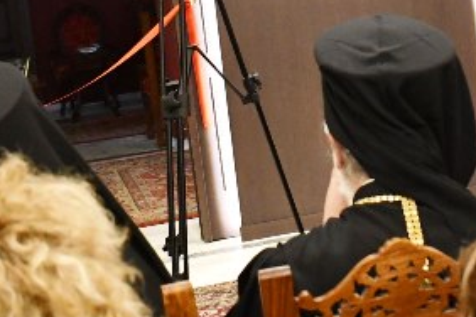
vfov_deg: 13.7
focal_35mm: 98
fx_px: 1296
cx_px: 415
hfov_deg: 20.5
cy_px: -33
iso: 2800
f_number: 3.5
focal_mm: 18
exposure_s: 1/125
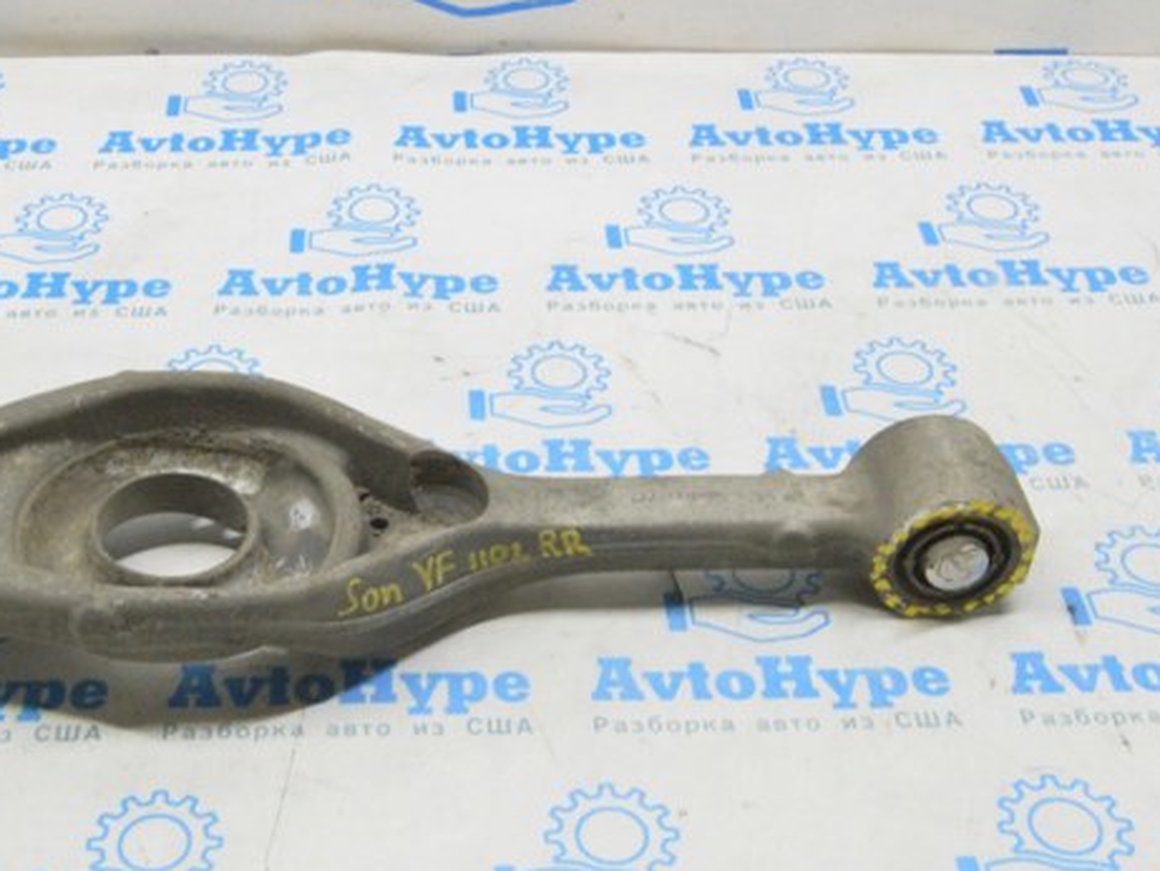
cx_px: 430
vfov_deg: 28.0
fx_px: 1743
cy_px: 424
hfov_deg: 36.6
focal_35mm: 52
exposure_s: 1/15
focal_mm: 26
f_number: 20
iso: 6400
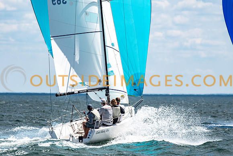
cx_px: 105
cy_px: 80
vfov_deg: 2.8
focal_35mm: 494
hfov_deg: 4.2
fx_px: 3196
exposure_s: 1/5000
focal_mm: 300
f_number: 5.6
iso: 500
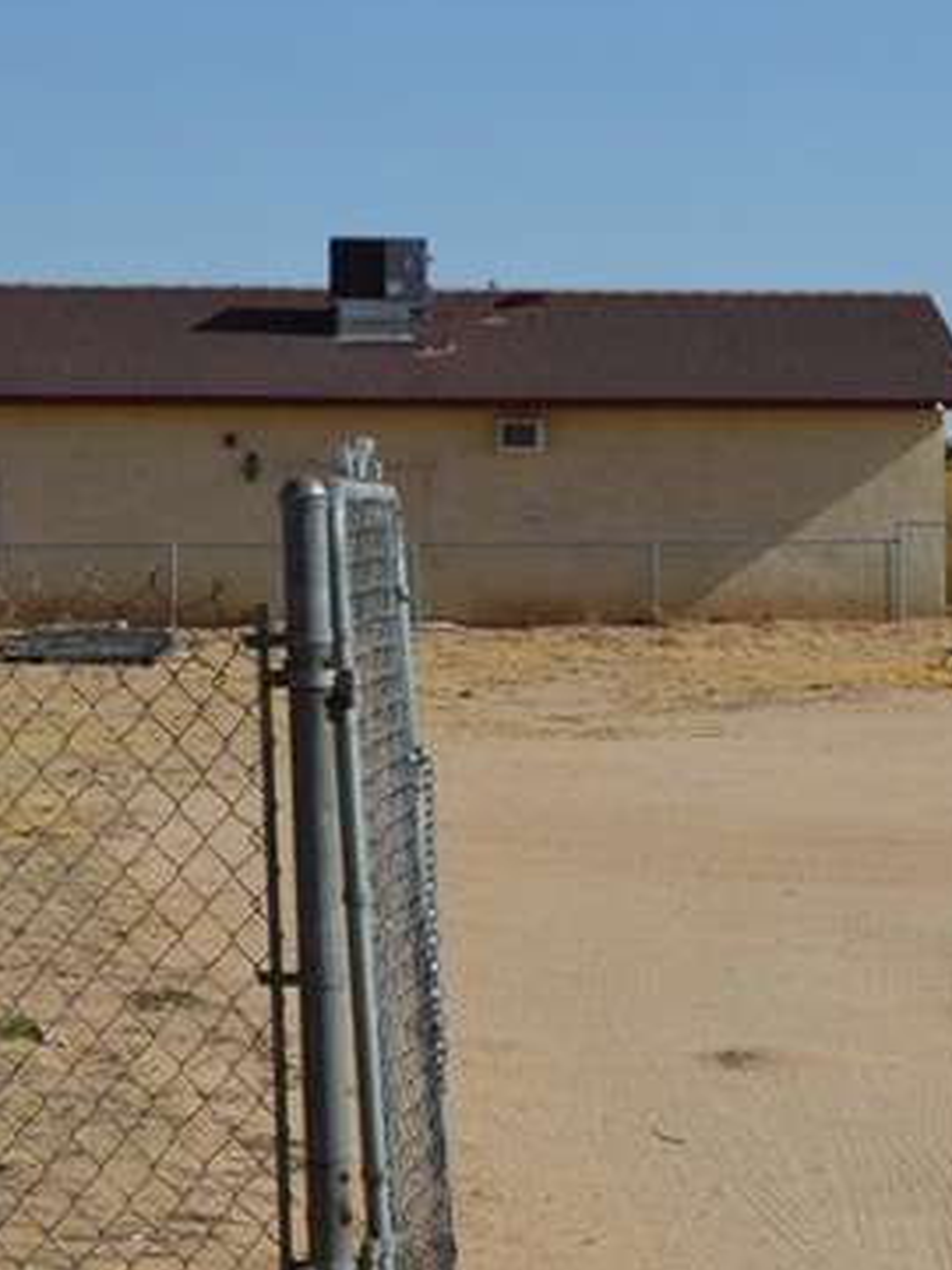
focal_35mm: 131
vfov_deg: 15.0
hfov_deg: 11.0
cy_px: 727
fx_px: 4804
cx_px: 1283
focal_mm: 32
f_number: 11
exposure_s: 1/500
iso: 180
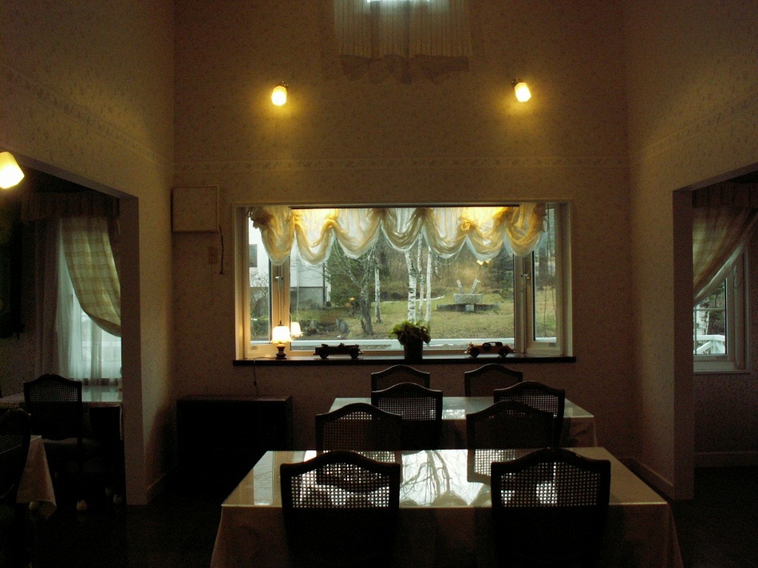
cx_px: 379
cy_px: 284
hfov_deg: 52.6
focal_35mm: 35
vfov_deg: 40.7
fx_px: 766
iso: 160
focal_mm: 5.86
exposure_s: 1/30
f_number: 2.8
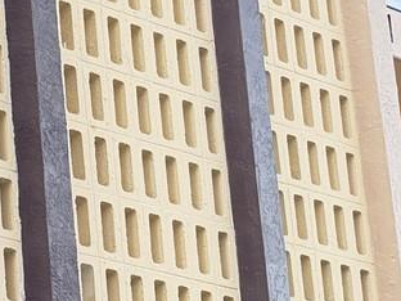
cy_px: 410
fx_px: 1425
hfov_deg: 12.2
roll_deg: -1.3
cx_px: -605
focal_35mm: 123
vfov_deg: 11.7
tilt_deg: +12.3
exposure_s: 1/517
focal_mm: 6.76
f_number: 1.78
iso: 100
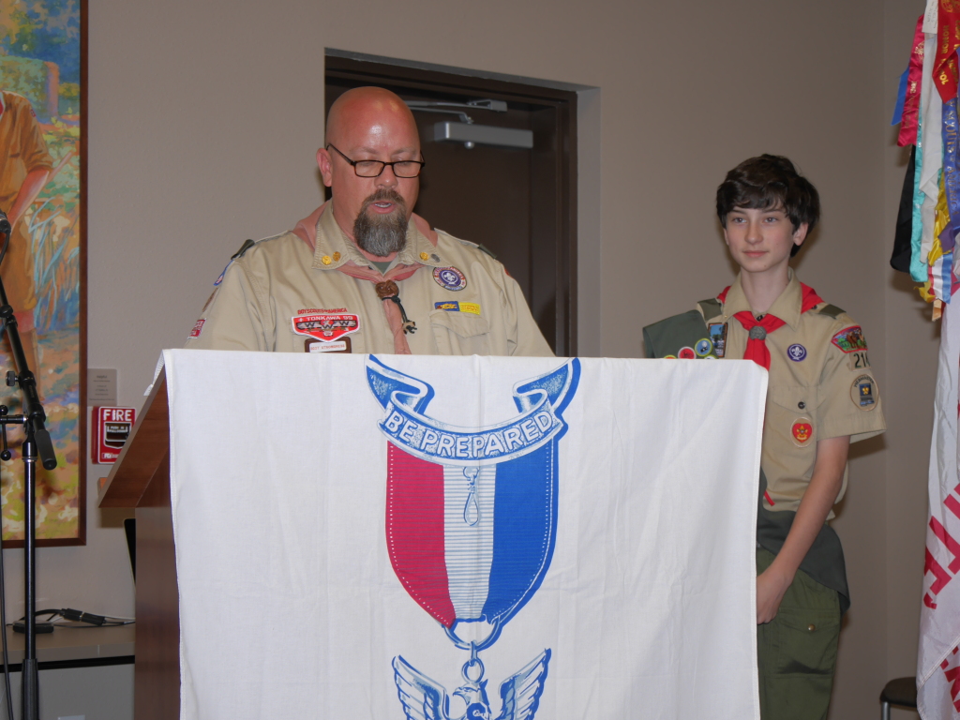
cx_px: 480
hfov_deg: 24.4
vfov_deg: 18.4
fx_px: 2219
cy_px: 360
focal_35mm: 80
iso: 200
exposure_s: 1/60
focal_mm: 40
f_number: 4.7
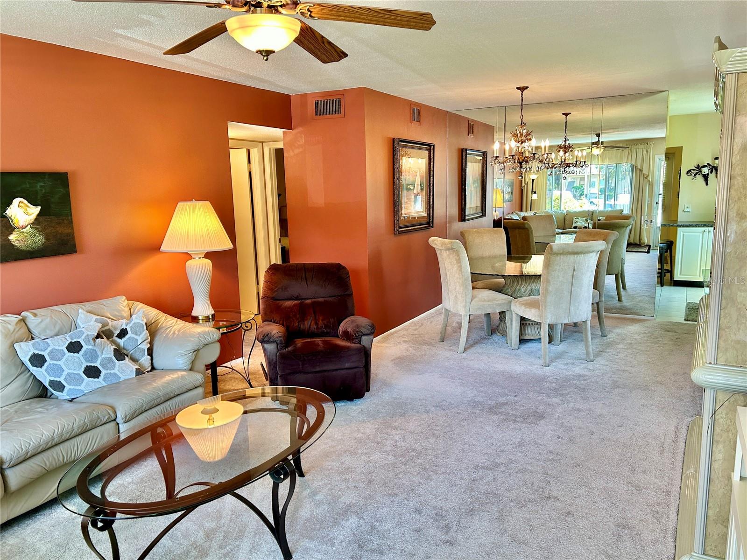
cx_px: 374
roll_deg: +1.7
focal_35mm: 26
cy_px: 280
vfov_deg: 53.1
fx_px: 561
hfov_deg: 67.3
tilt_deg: -9.9
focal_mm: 5.7
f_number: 1.5
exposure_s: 1/120
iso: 125
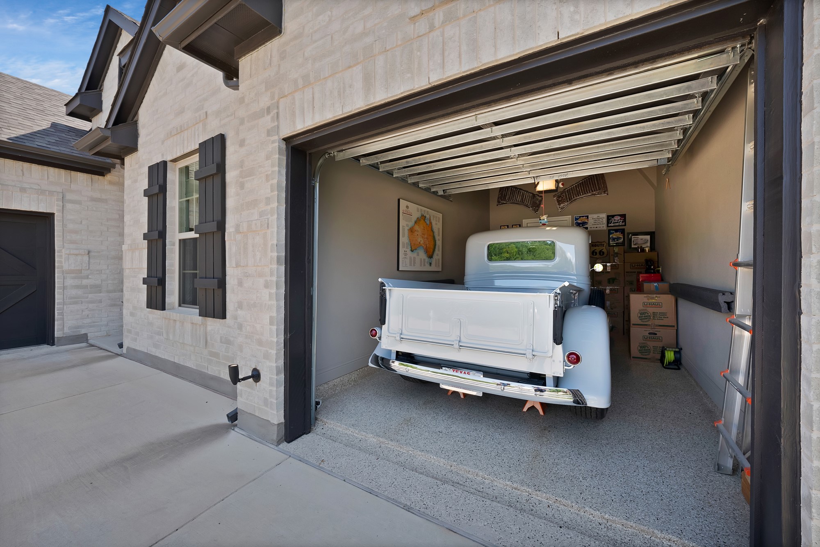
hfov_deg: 108.3
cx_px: 410
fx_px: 296
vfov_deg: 85.5
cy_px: 274
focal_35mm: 13
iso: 640
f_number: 9
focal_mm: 13
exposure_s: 1/80
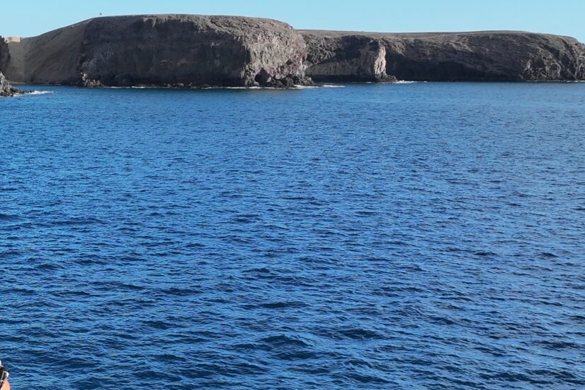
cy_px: 311
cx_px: -21
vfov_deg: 17.6
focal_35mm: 77
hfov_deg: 24.9
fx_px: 1251
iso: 140
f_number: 2.8
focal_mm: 12.29
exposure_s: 1/80
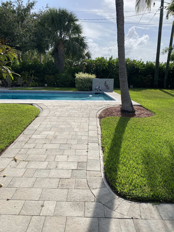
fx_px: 174
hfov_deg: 53.1
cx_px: 87
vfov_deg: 67.3
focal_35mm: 26
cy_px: 116
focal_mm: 4.25
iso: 32
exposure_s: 1/3300
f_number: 1.8
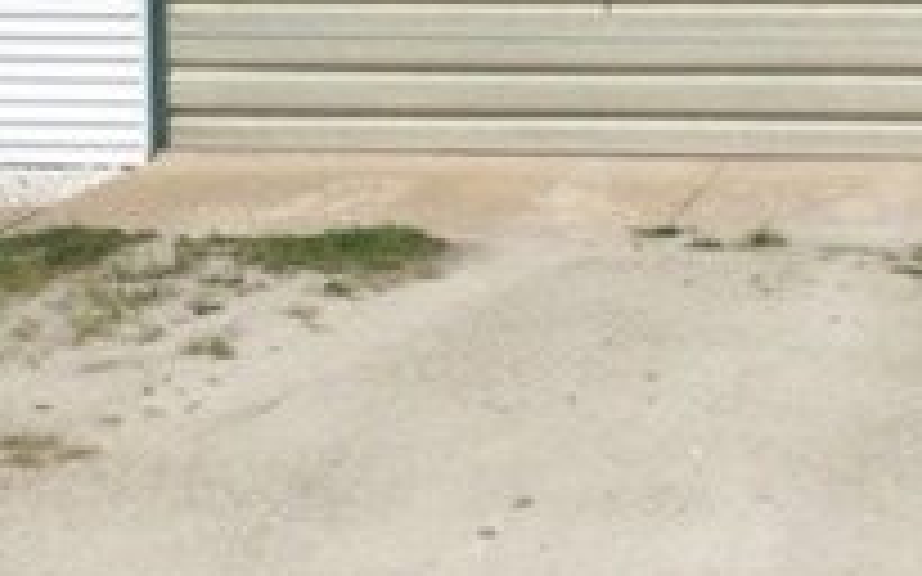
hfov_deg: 21.5
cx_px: 684
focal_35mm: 96
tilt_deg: -0.7
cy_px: -158
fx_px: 2412
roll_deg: +0.8
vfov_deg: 13.2
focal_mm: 4.15
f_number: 2.2
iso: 40
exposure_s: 1/5882
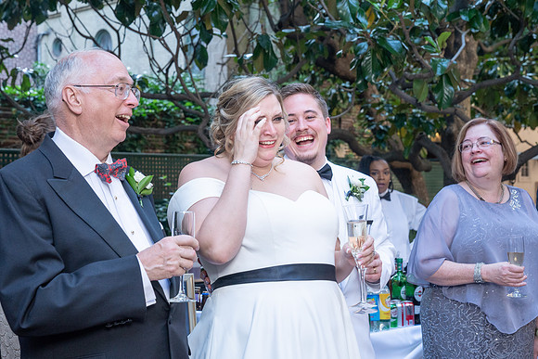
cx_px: 237
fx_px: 873
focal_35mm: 58
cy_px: 185
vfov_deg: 23.2
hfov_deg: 34.2
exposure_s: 1/250
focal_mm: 52
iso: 1250
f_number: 5.6
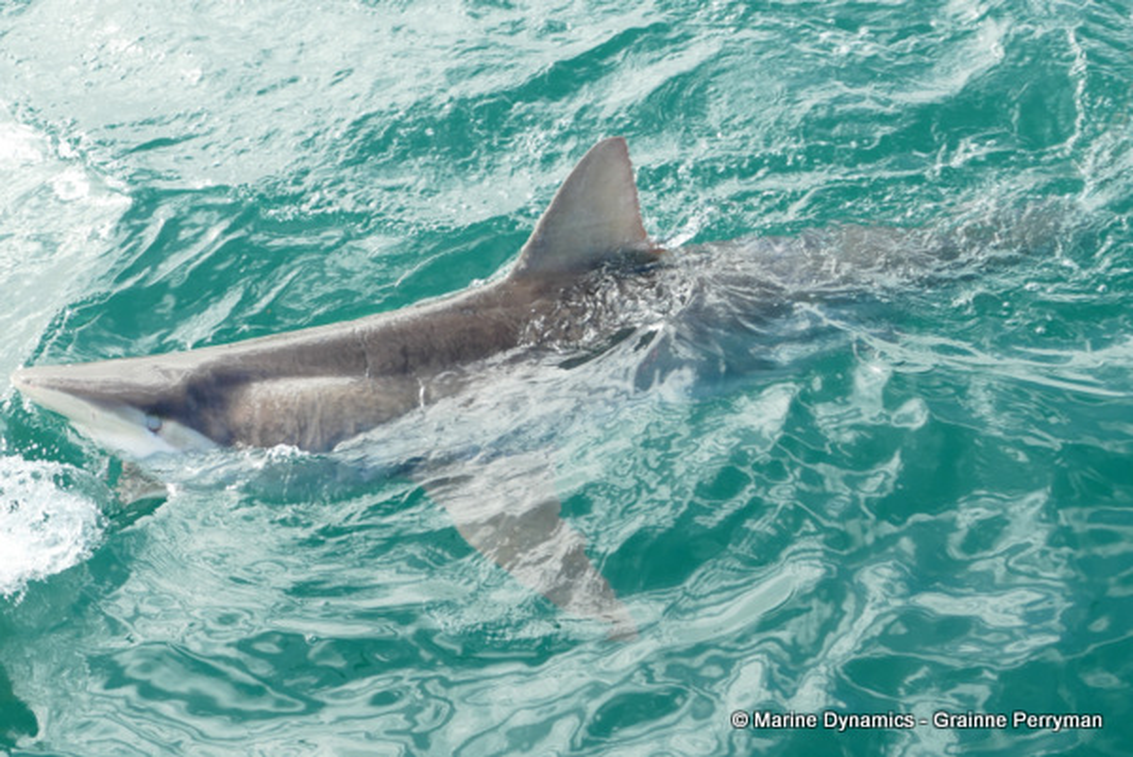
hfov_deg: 46.4
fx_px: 1323
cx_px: 566
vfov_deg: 31.9
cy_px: 378
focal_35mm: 42
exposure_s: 1/320
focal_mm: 15.26
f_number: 3.2
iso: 125
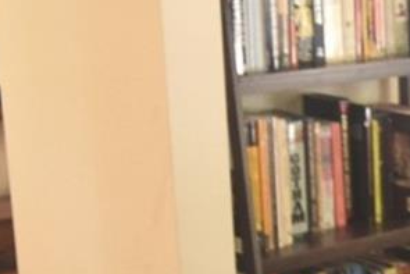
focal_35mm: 104
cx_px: 566
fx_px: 1185
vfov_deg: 13.2
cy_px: 103
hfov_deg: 18.0
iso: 900
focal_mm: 10
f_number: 3.5
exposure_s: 1/60
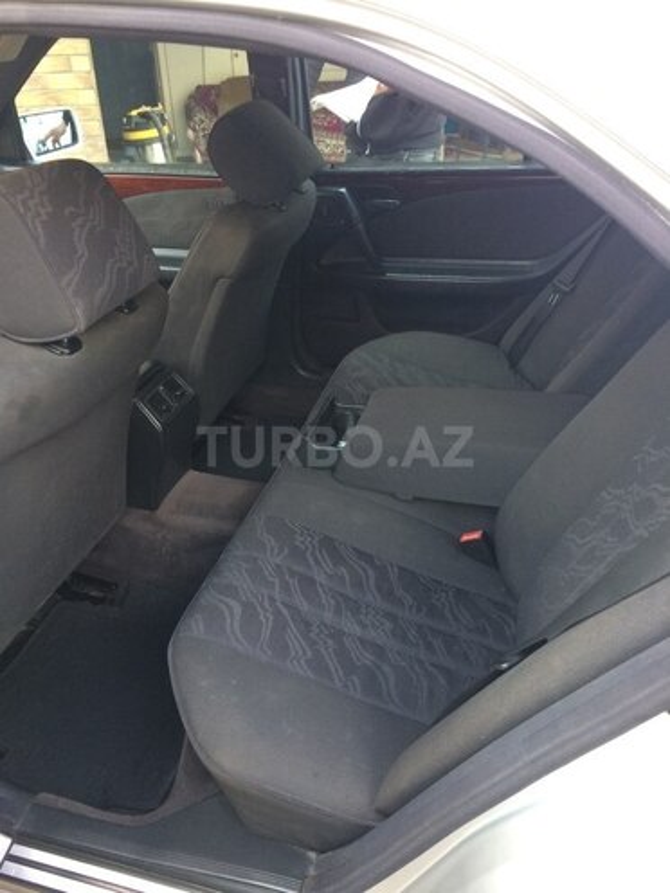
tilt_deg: -33.3
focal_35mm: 29
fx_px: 748
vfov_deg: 61.7
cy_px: 446
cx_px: 335
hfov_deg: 48.2
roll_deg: +4.1
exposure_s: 1/33
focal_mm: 4.15
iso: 100
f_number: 2.2
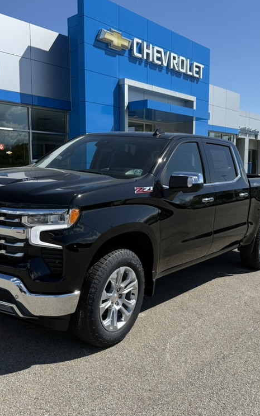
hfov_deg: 36.2
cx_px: 116
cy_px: 209
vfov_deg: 55.3
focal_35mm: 35
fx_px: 397
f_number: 1.78
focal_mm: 6.76
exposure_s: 1/4673
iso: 80
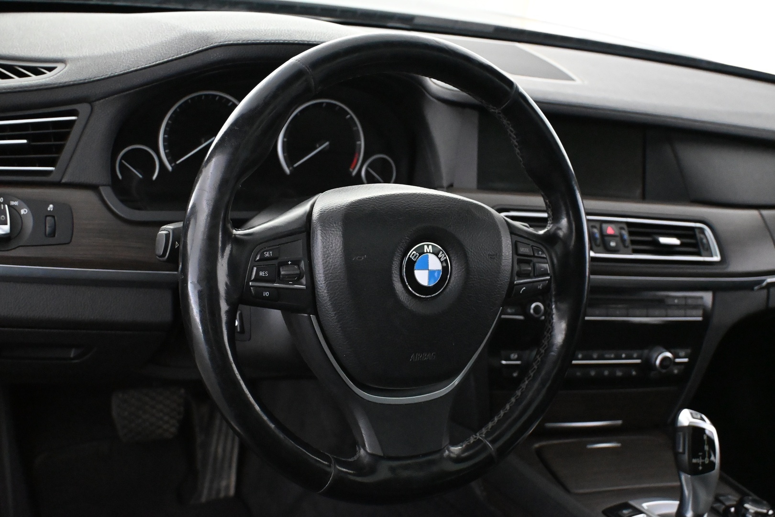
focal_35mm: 45
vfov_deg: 29.9
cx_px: 388
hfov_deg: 43.6
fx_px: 969
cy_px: 258
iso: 8000
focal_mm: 30
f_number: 4.8
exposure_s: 1/60
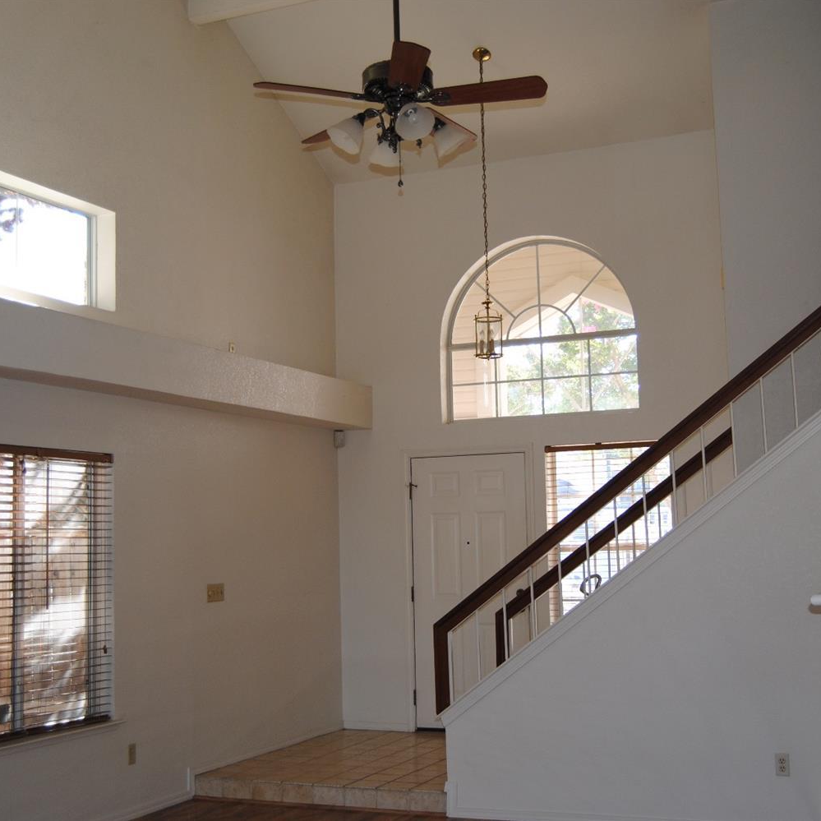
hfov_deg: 36.8
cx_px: 429
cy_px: 410
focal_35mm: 46
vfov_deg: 36.8
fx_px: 1234
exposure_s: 1/80
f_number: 3.8
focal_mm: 24
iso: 200
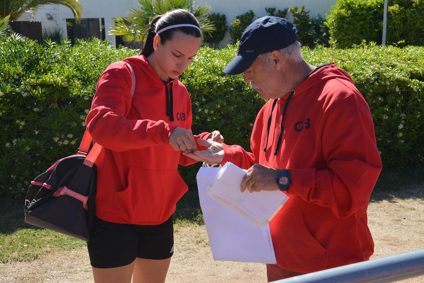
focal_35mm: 52
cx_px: 212
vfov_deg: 25.8
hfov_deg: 37.9
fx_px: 618
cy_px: 142
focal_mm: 35
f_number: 8
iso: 180
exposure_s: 1/250
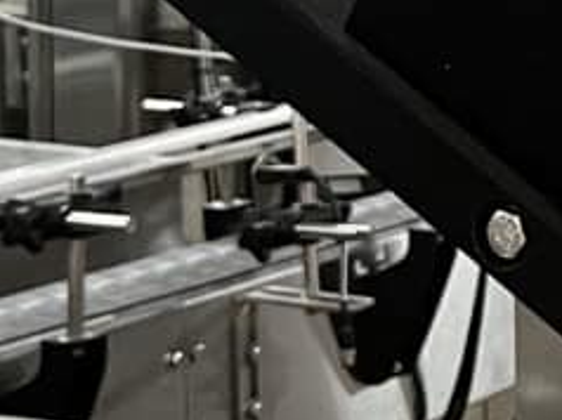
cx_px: 942
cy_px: -212
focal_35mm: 140
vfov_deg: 10.2
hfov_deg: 13.0
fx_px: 2271
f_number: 1.6
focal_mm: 5.1
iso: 500
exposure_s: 1/40
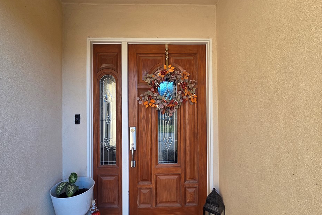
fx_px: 134
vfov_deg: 77.3
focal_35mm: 15
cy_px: 108
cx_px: 148
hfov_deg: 100.2
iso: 100
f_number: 2.2
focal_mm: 2.2
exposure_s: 1/120
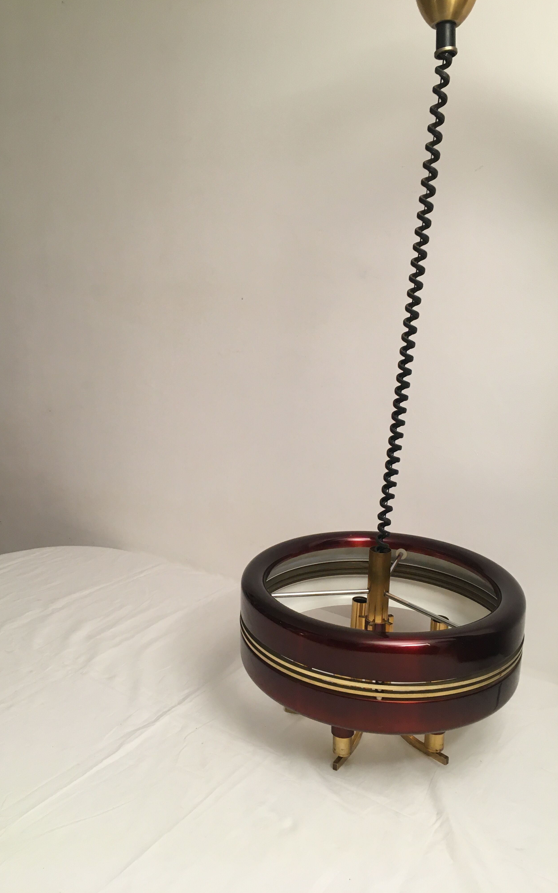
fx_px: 754
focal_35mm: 31
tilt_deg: -11.6
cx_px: 253
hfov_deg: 40.6
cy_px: 448
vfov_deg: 61.2
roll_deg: -0.4
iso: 100
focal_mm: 4.15
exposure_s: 1/33
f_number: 2.2
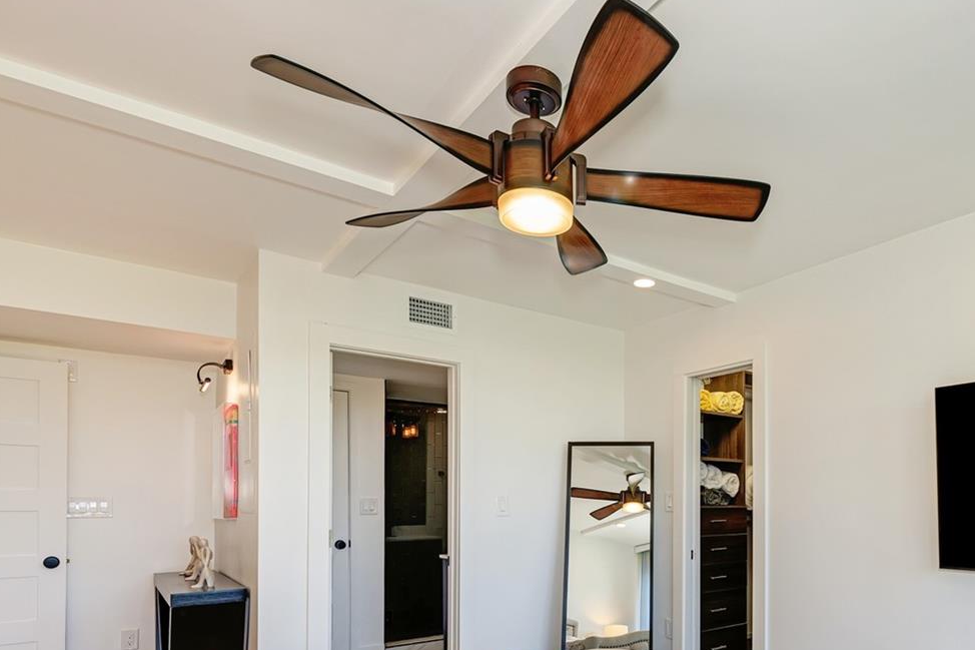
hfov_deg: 73.3
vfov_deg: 52.5
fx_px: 623
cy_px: 493
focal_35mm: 23
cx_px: 666
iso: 250
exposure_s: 1/50
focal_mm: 14
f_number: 5.6
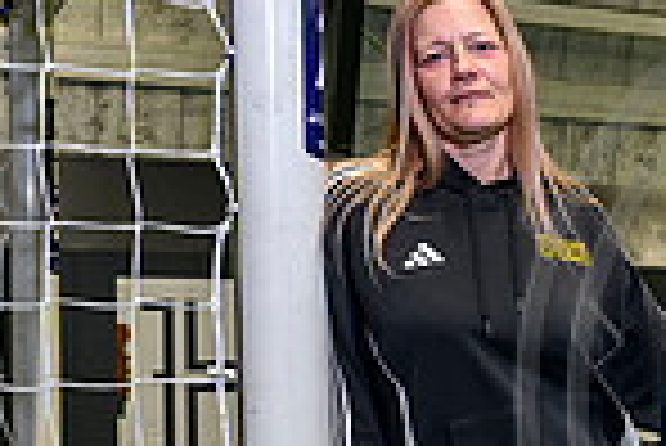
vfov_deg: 14.4
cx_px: 981
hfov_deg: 19.1
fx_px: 1741
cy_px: 394
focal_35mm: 94
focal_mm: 24
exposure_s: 1/125
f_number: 4.5
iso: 2000
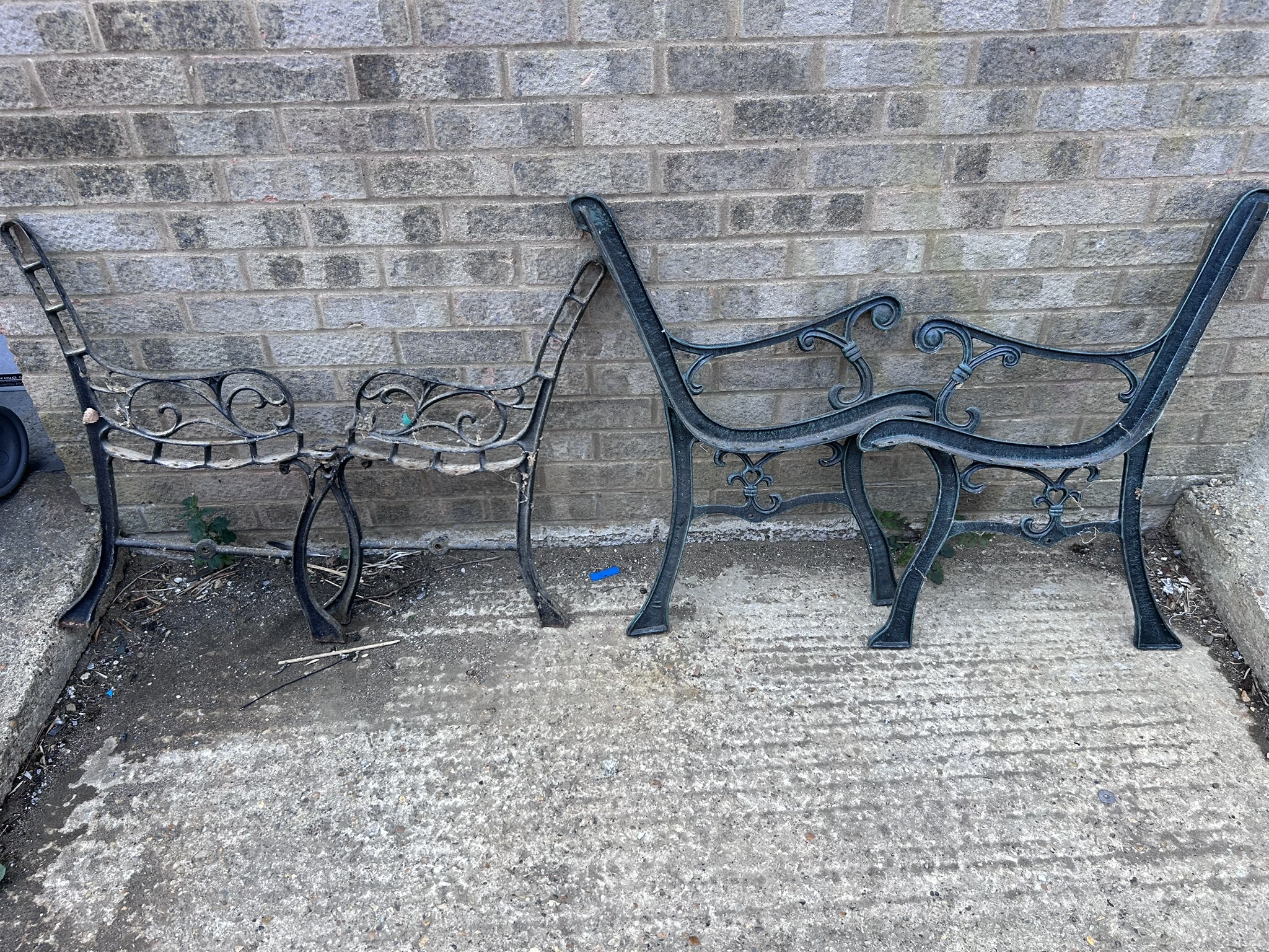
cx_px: 634
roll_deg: +1.5
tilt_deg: -37.7
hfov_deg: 67.3
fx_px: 953
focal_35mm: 26
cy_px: 476
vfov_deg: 53.1
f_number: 1.5
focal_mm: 5.7
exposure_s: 1/687
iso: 50
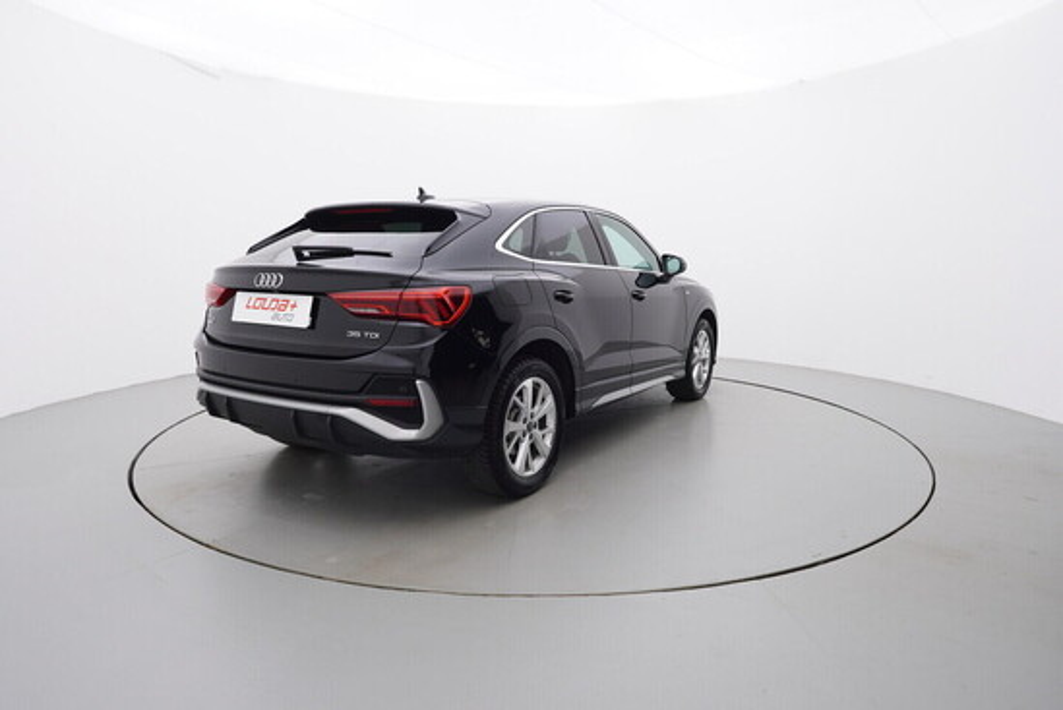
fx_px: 665
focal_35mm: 22
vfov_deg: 56.2
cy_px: 355
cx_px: 532
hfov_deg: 77.3
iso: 200
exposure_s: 1/80
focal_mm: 15
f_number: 5
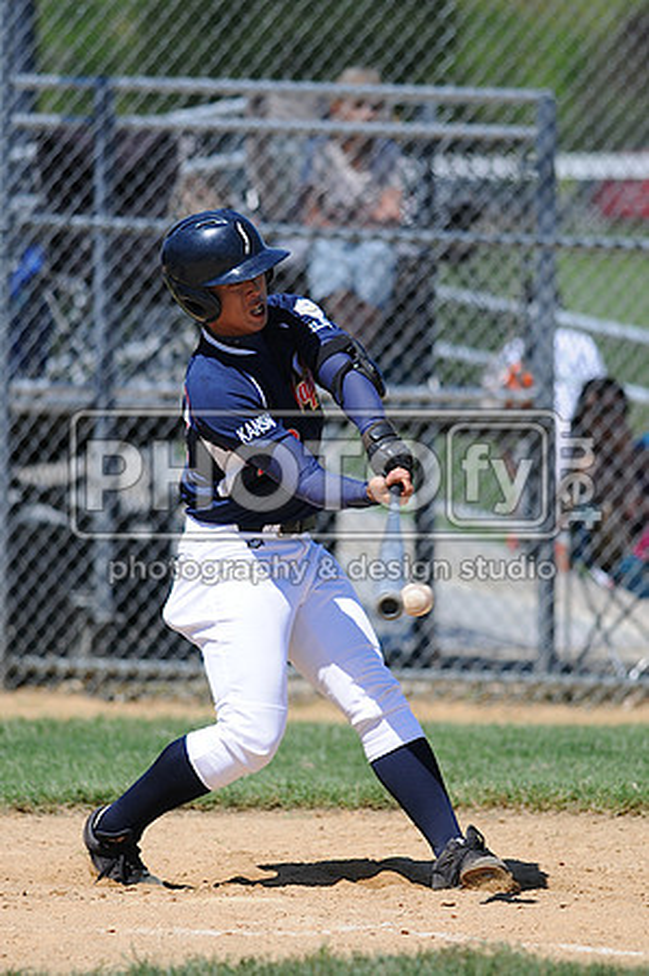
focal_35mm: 450
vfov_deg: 4.6
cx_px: 324
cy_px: 488
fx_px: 12196
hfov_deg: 3.0
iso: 200
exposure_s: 1/2000
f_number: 4
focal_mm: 300
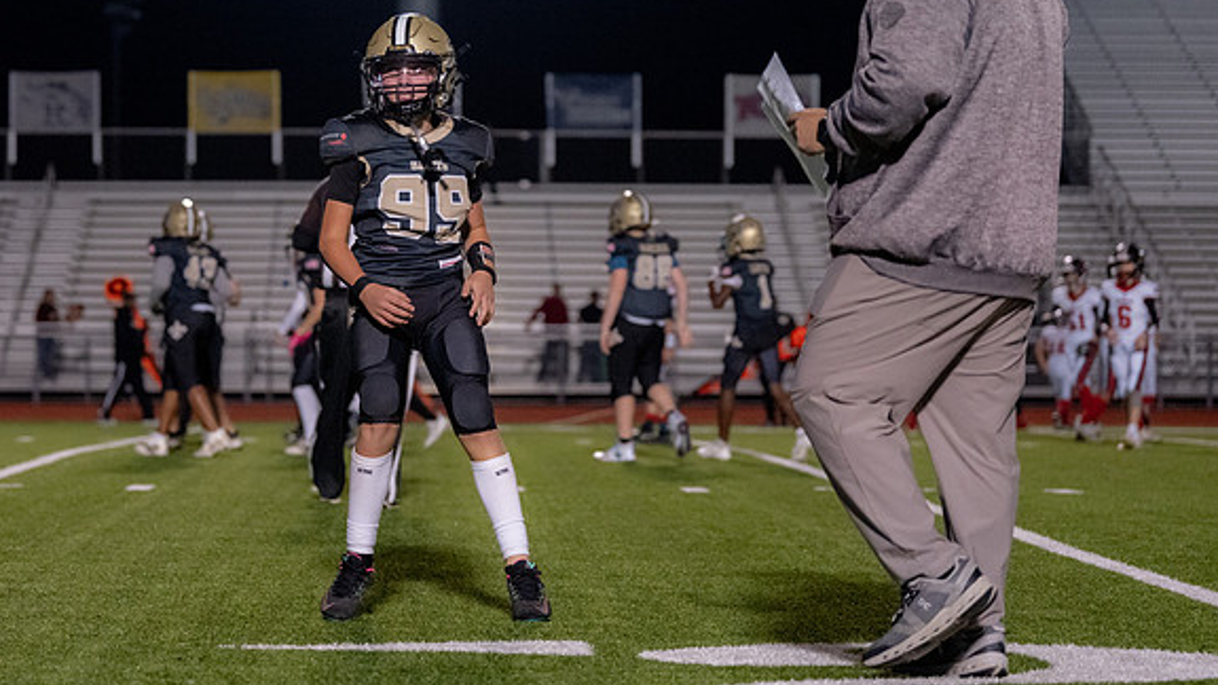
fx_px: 3779
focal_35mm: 117
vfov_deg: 10.3
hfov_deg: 18.3
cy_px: 183
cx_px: 449
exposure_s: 1/1250
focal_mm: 88
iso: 5000
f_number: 2.8
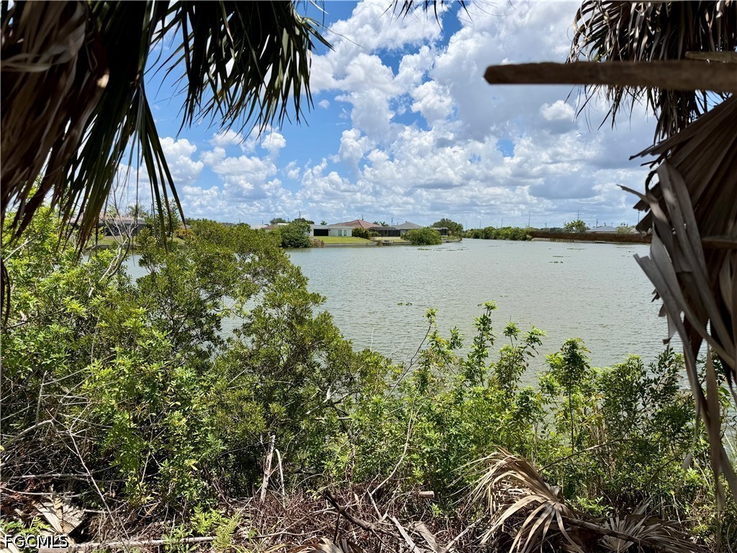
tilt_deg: -5.1
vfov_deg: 56.8
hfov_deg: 71.6
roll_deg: -0.6
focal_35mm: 24
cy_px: 276
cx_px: 368
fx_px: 511
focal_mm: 6.76
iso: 80
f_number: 1.78
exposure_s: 1/7353
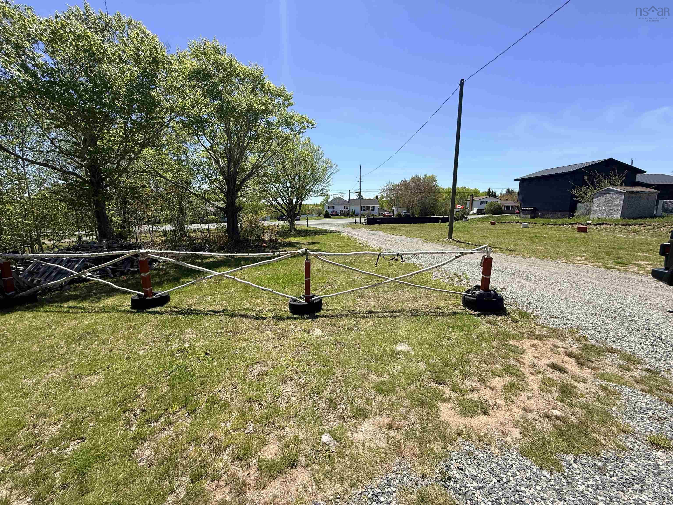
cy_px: 252
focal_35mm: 14
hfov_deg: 102.1
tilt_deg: -9.9
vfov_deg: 85.7
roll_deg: -0.4
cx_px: 336
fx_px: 272
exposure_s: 1/1795
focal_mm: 2.22
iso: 50
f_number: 2.2
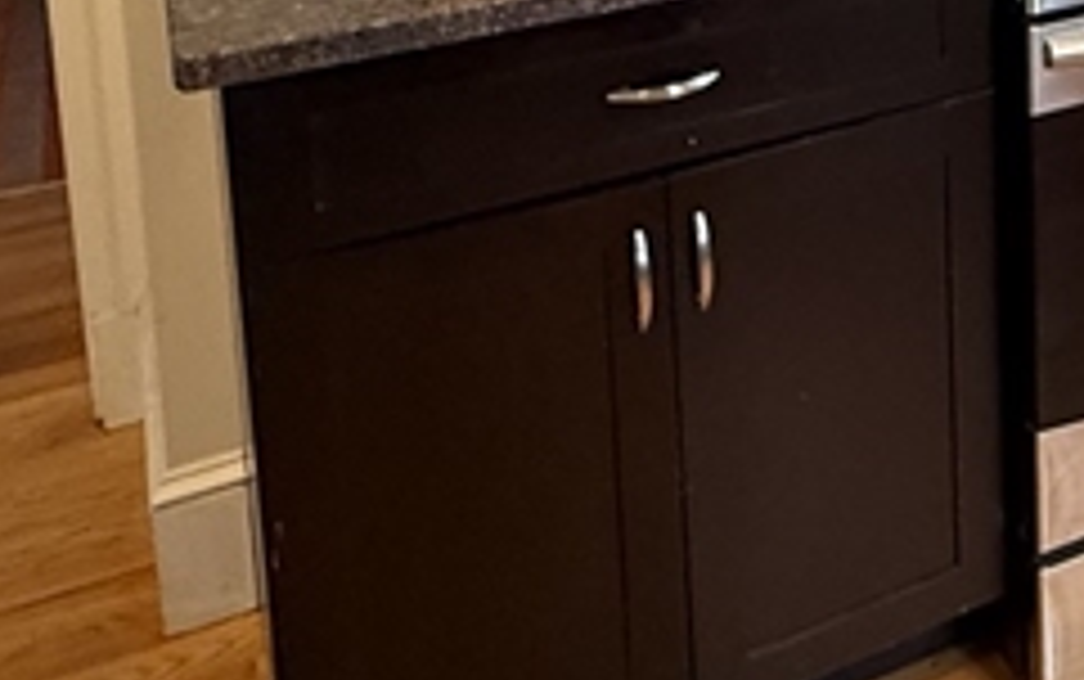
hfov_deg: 27.7
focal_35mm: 63
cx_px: 1358
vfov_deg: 18.0
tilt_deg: -9.1
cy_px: -401
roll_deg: -0.3
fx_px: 1862
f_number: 2.2
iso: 320
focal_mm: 2.22
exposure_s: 1/60
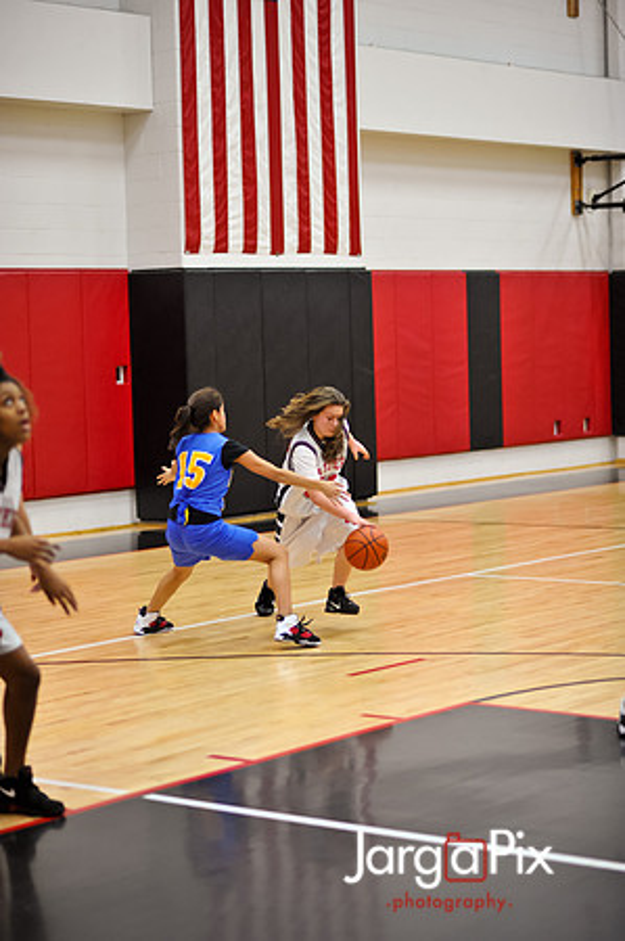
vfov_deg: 23.9
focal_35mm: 85
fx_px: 2218
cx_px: 312
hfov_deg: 16.0
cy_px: 470
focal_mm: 85
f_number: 2
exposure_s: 1/500
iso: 1600
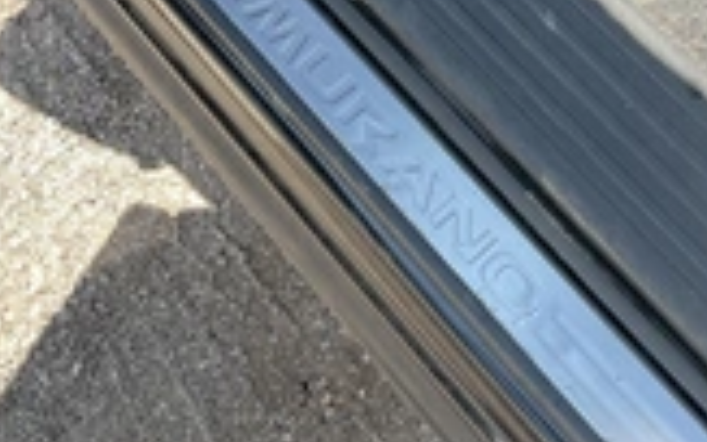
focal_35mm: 73
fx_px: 1407
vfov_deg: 16.7
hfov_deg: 28.1
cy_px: -165
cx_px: 425
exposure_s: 1/122
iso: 25
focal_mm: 3
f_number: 1.8
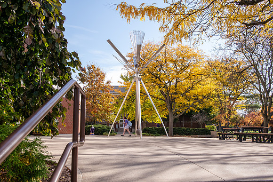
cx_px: 136
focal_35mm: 34
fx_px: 258
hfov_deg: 55.8
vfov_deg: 38.9
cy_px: 91
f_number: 10
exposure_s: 1/200
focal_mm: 34
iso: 320
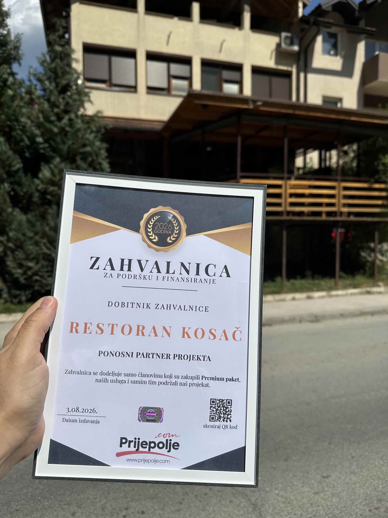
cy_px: 259
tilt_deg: -3.0
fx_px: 359
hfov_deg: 56.8
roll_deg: -0.8
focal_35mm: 24
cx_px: 194
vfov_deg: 71.6
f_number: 1.78
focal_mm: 6.86
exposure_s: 1/12048
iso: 80
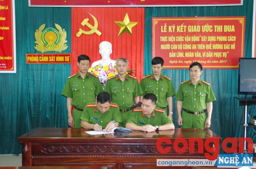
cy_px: 84
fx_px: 298
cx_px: 128
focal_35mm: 42
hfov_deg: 46.5
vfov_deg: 31.7
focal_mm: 28
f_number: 4
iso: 800
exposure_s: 1/25
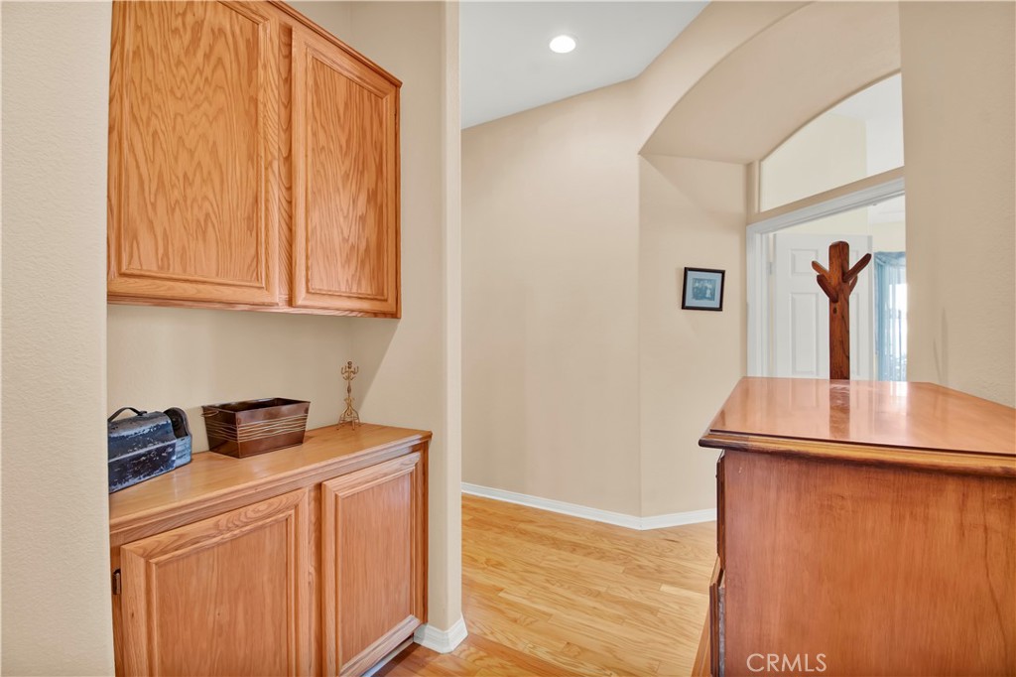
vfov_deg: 77.3
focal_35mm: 15
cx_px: 508
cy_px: 338
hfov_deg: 100.4
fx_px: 423
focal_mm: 10
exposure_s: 1/4
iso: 250
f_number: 8
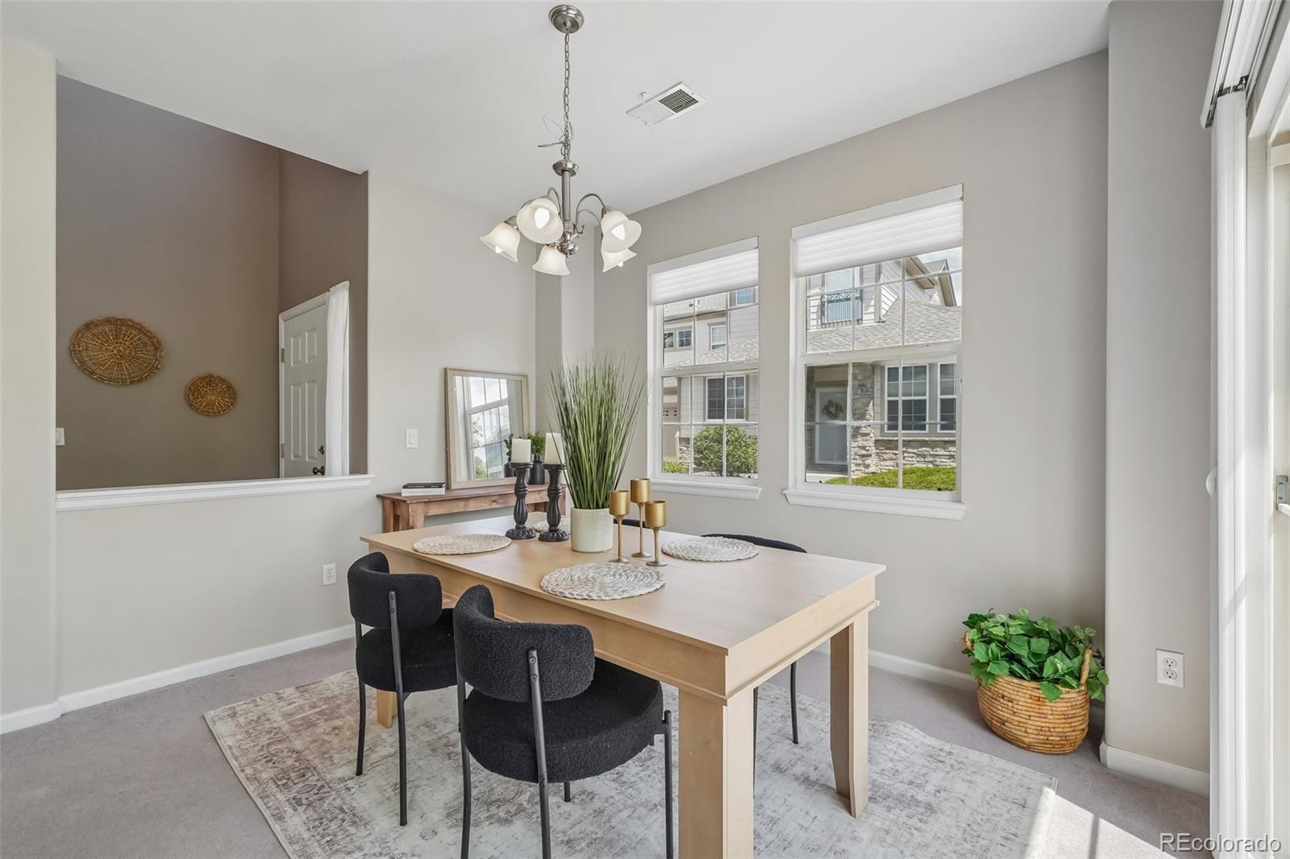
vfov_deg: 77.3
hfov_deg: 100.4
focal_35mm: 15
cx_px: 645
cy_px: 430
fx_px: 537
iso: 800
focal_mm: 10
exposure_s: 1/40
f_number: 8
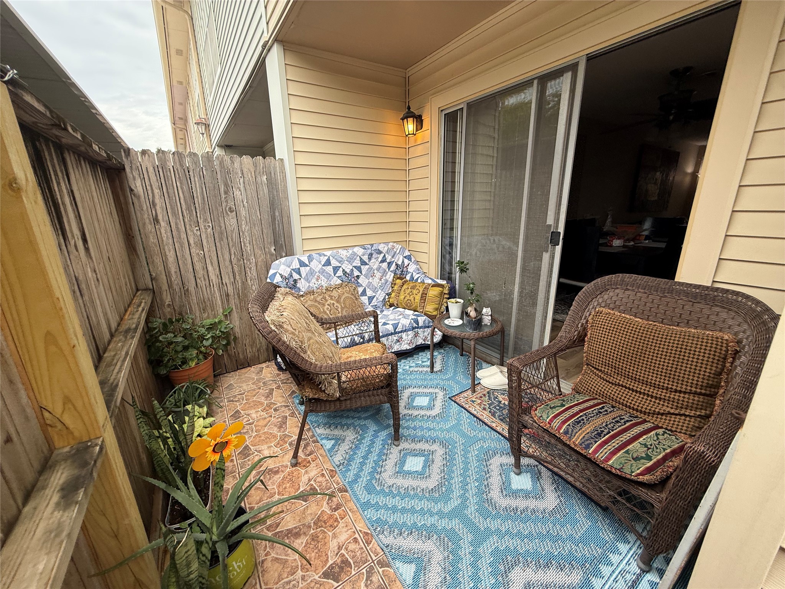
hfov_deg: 102.1
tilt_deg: -13.9
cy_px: 294
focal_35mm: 14
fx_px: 317
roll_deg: +1.5
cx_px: 392
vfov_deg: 85.7
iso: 50
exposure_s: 1/120
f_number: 2.2
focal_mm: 2.22
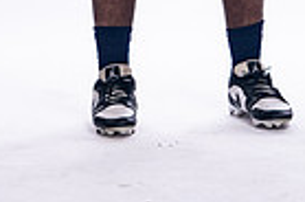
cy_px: -252
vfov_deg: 4.2
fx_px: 2688
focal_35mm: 318
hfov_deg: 6.5
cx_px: 176
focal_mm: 98
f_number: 6.3
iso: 400
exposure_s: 1/250
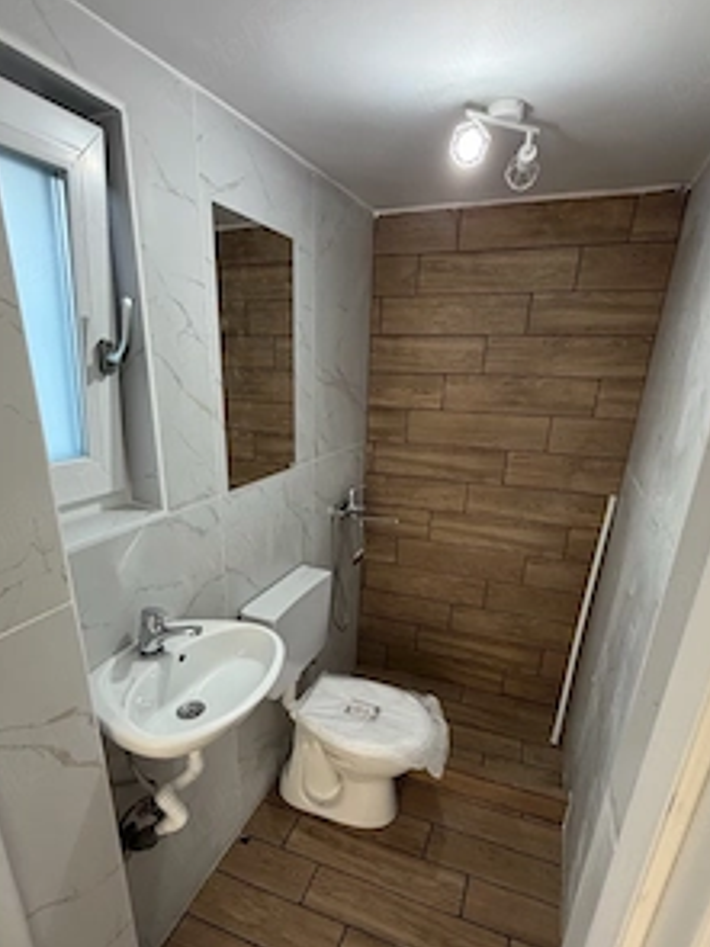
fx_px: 520
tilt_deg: -21.6
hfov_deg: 68.6
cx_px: 331
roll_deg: -1.4
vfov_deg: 83.7
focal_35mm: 19
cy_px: 565
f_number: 2.2
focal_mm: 2.22
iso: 320
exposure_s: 1/100
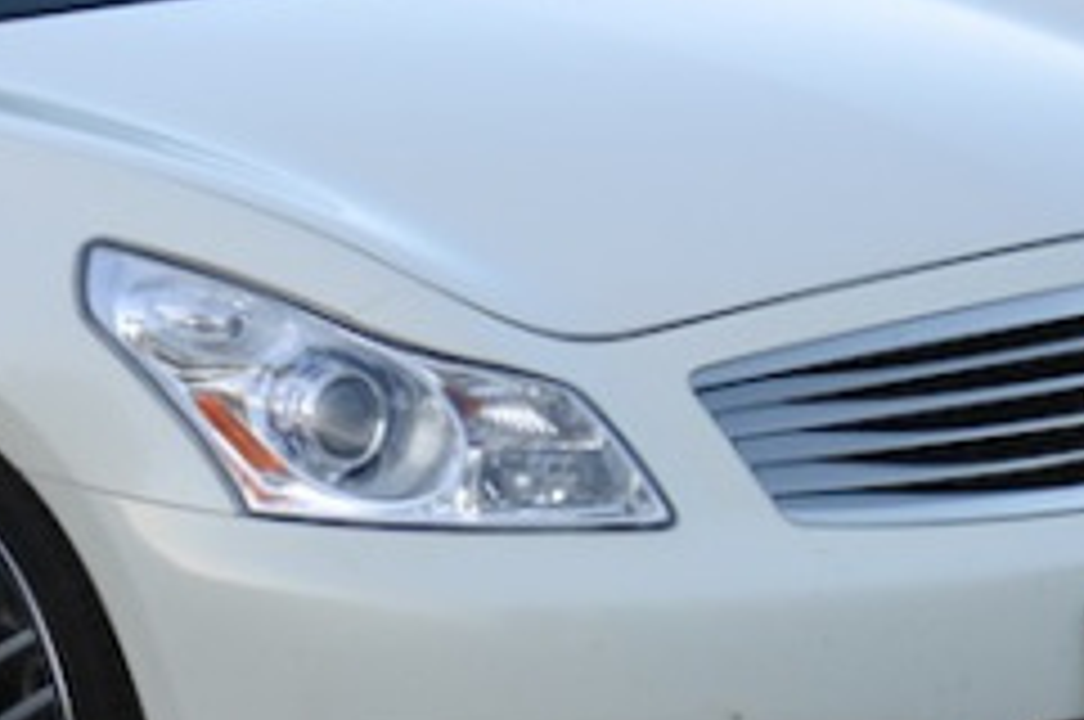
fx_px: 6725
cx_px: 214
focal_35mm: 224
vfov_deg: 6.1
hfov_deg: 9.2
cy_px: 101
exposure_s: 1/40
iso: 100
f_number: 6.3
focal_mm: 45
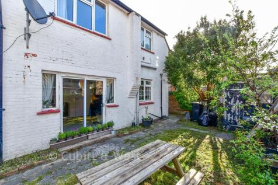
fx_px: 116
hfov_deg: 100.4
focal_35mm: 15
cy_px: 92
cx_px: 139
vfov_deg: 77.3
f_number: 8
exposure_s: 1/160
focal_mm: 10
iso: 320
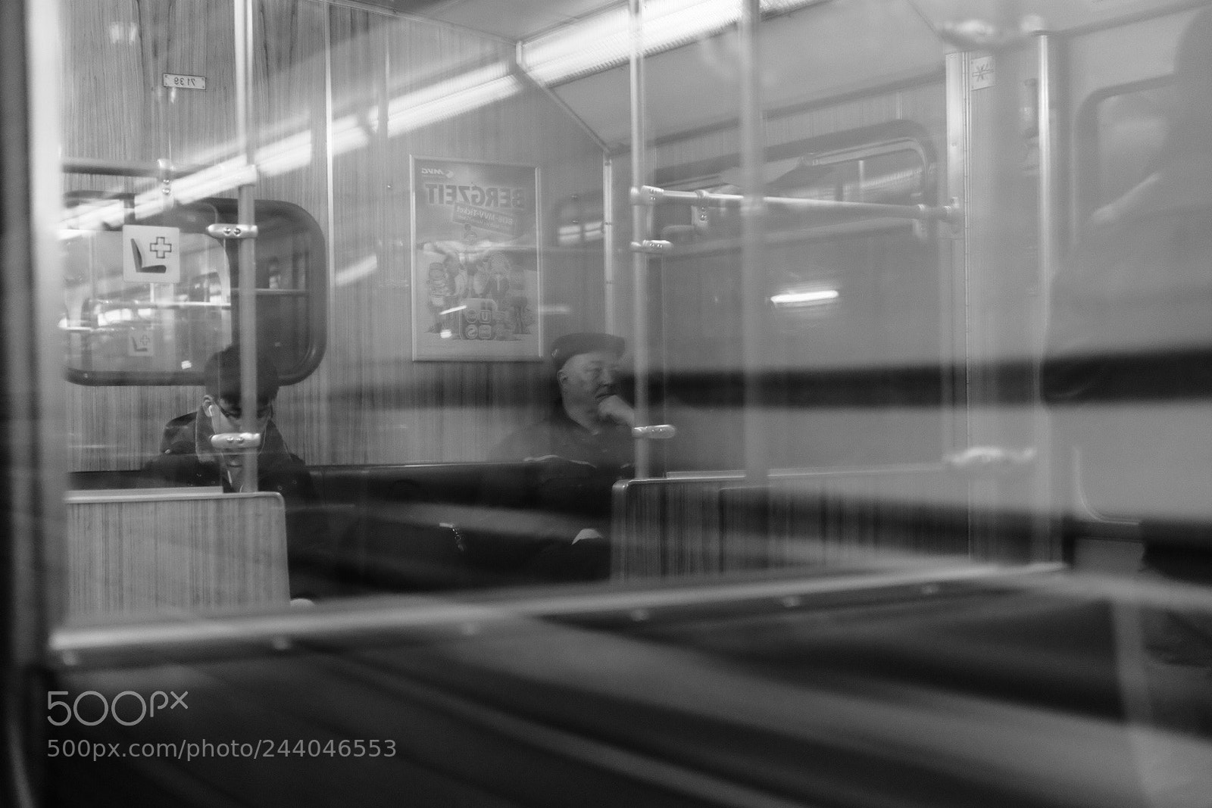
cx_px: 606
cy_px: 404
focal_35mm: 53
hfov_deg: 37.5
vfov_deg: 25.5
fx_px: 1784
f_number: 2.5
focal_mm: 35
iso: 5000
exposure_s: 1/60
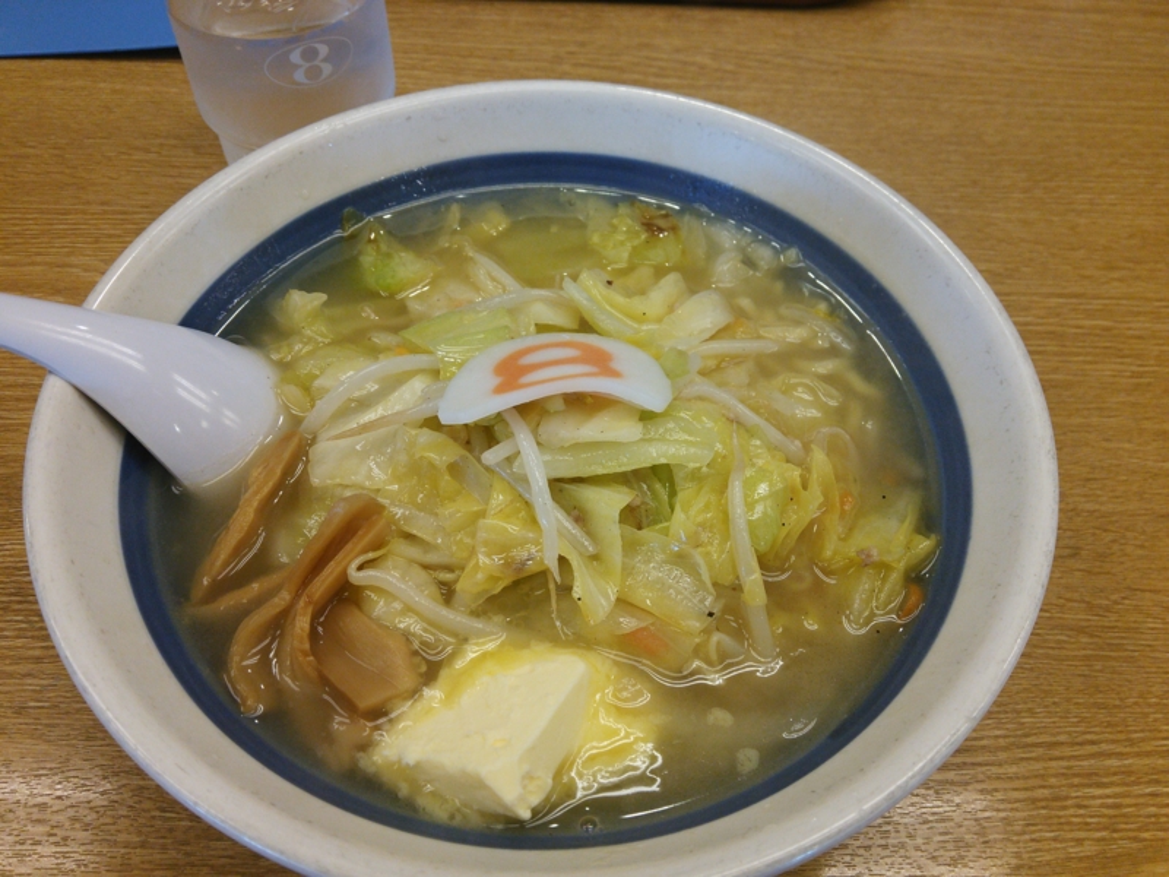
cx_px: 584
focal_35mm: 28
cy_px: 438
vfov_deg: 49.7
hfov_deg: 63.4
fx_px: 946
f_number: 2.5
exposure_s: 1/60
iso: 80
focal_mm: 4.21
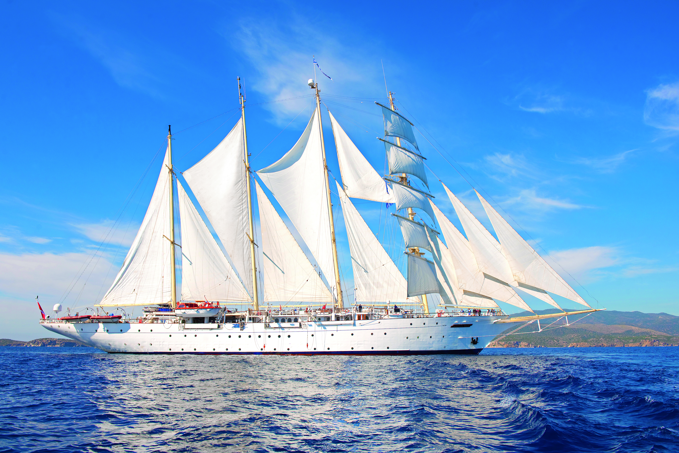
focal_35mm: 27
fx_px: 509
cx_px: 340
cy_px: 226
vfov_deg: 47.9
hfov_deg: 67.4
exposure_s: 1/640
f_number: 8
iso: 100
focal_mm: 27
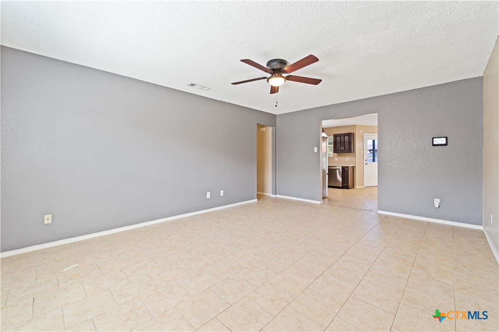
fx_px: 194
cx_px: 250
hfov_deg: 104.3
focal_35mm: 14
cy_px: 166
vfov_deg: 81.2
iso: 800
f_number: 8
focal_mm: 14
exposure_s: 1/13
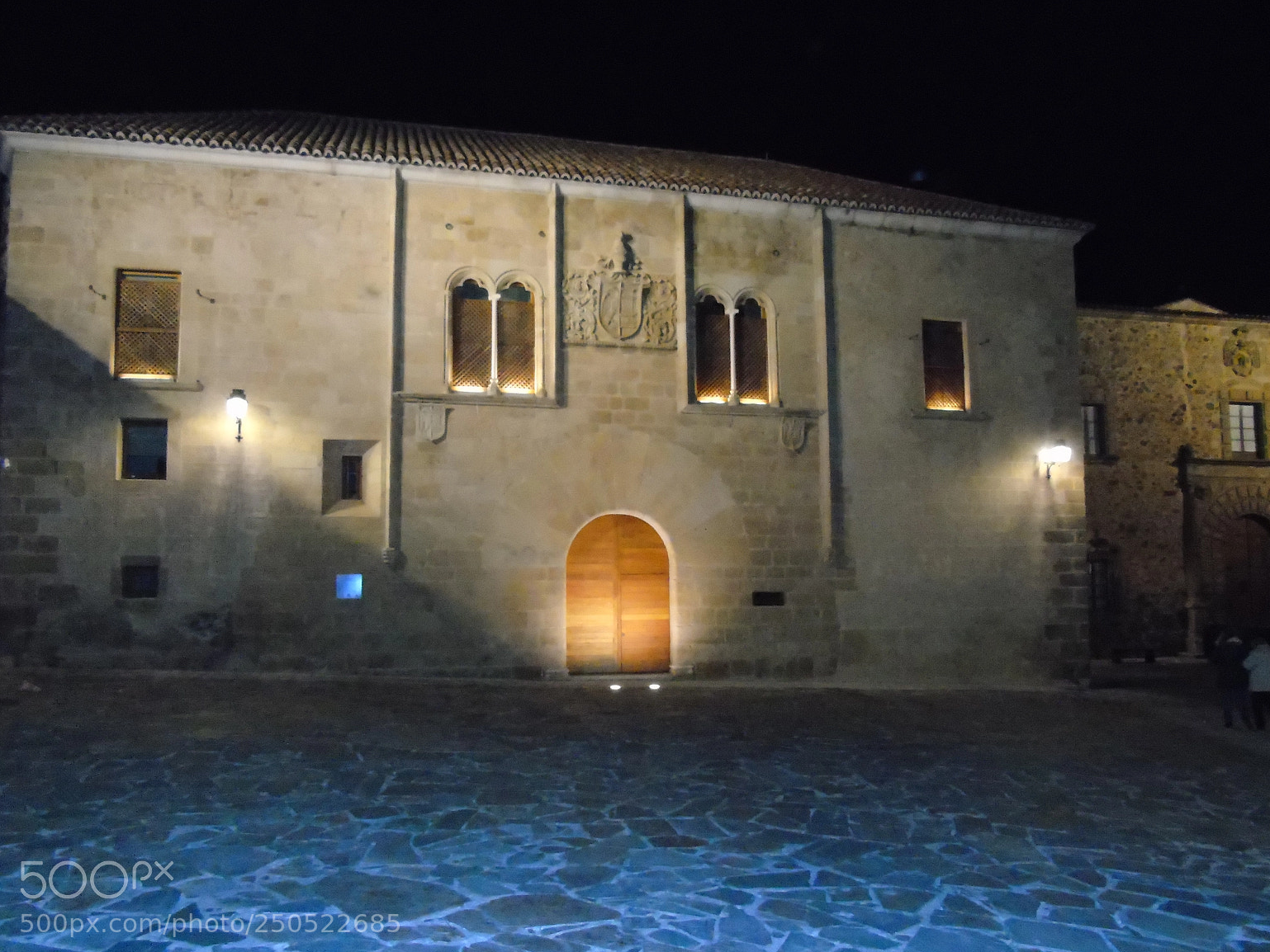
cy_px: 493
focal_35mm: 26
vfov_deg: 53.1
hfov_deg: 67.3
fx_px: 954
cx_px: 629
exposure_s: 1/30
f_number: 3.4
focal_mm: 4.4
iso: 1600
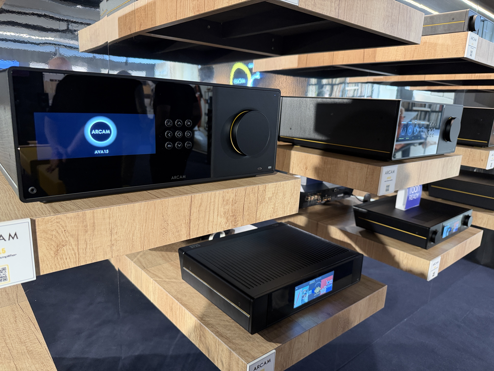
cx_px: 247
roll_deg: -1.3
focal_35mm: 24
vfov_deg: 56.8
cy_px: 186
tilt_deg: -13.2
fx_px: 343
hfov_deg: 71.6
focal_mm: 6.76
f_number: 1.78
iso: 320
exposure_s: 1/60
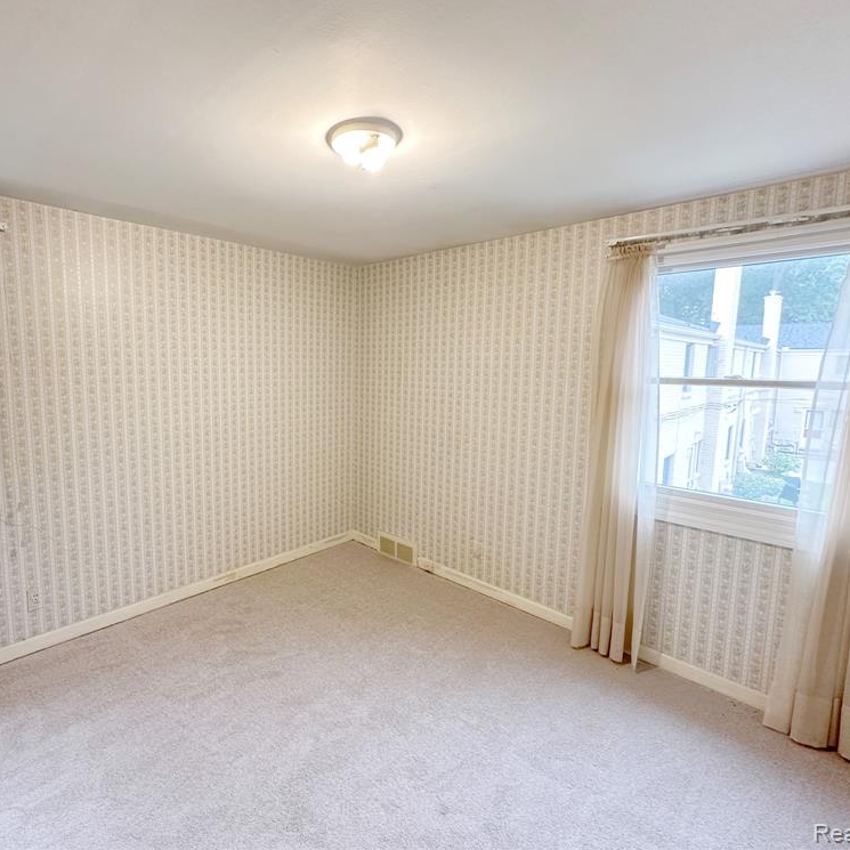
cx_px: 345
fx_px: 472
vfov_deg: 83.9
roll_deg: -0.3
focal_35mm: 17
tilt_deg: -5.5
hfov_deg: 83.1
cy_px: 413
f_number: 2.2
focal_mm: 2.22
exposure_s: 1/60
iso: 200
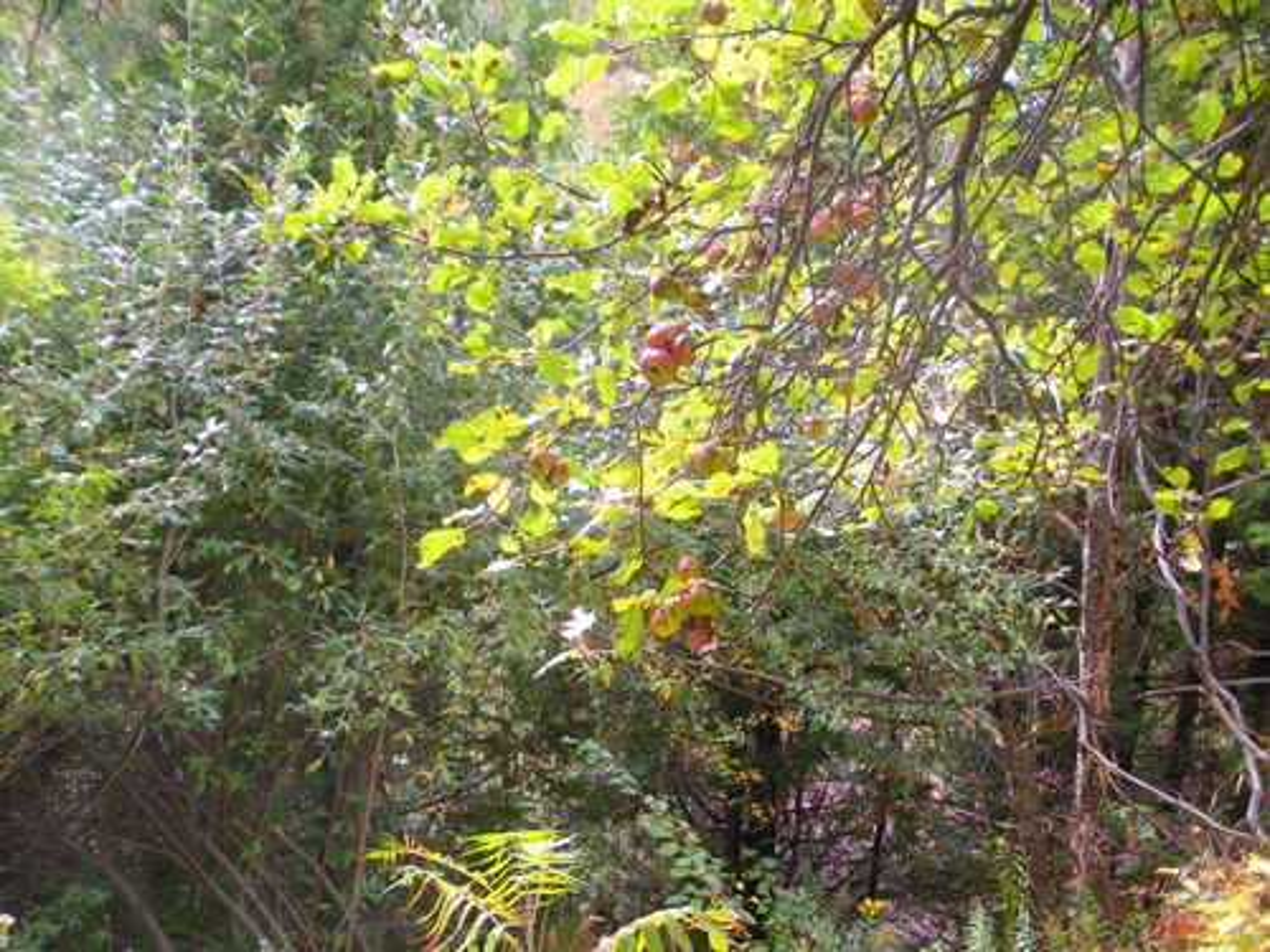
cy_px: 476
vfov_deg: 39.7
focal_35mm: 36
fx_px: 1321
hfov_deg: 51.4
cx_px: 635
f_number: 3.5
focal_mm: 6.3
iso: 176
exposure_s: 1/116
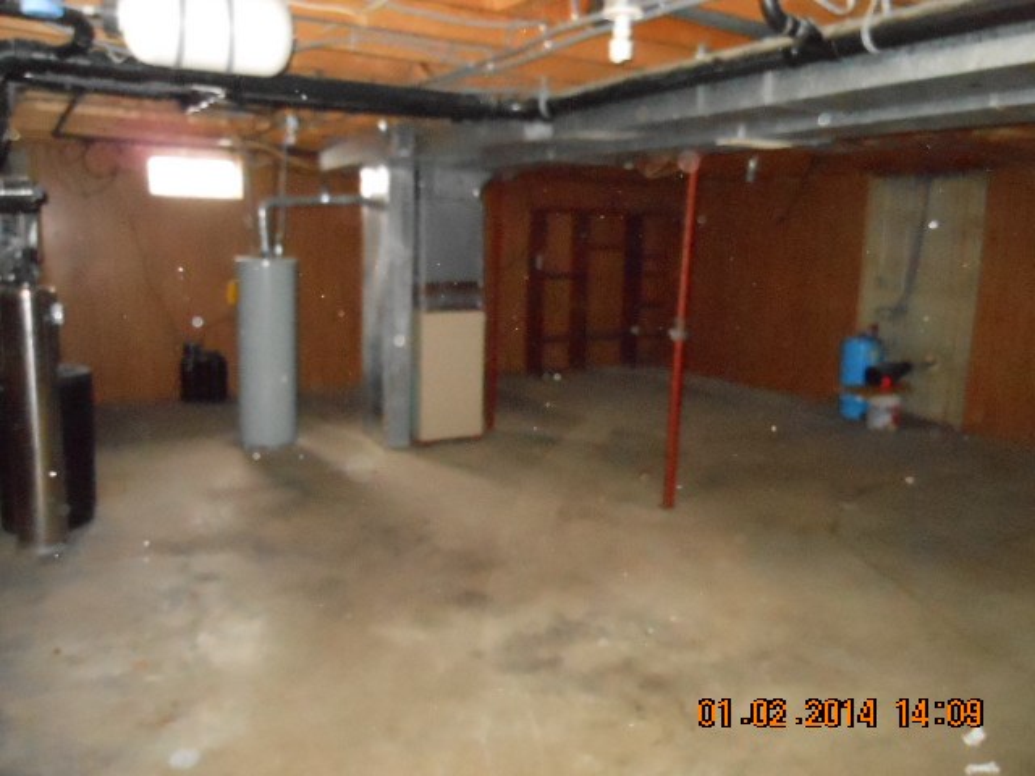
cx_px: 518
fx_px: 837
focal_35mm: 28
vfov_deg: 49.7
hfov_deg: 63.4
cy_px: 388
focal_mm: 5
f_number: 3.7
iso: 1600
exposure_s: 1/25
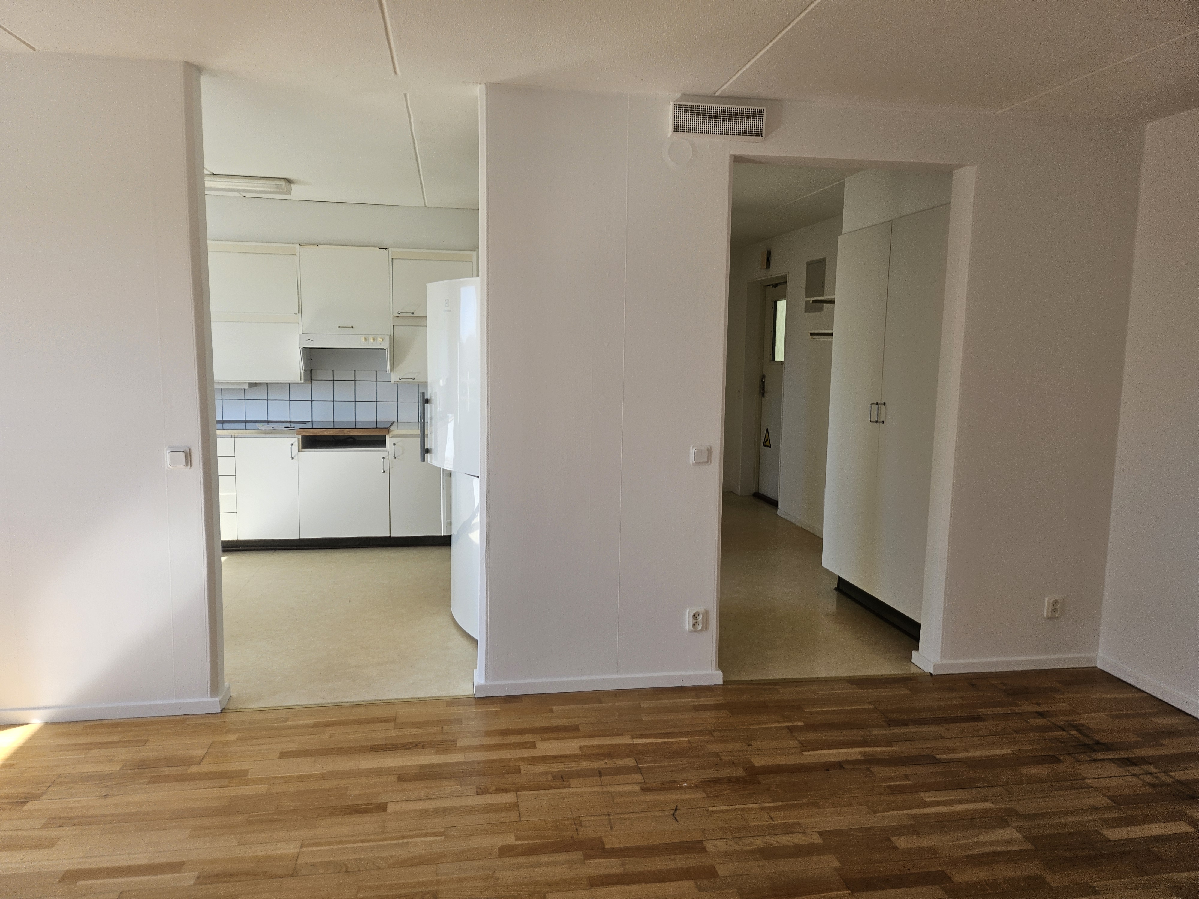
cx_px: 600
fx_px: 831
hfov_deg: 71.6
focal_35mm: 24
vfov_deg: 56.8
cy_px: 450
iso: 50
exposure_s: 1/388
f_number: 1.8
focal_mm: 5
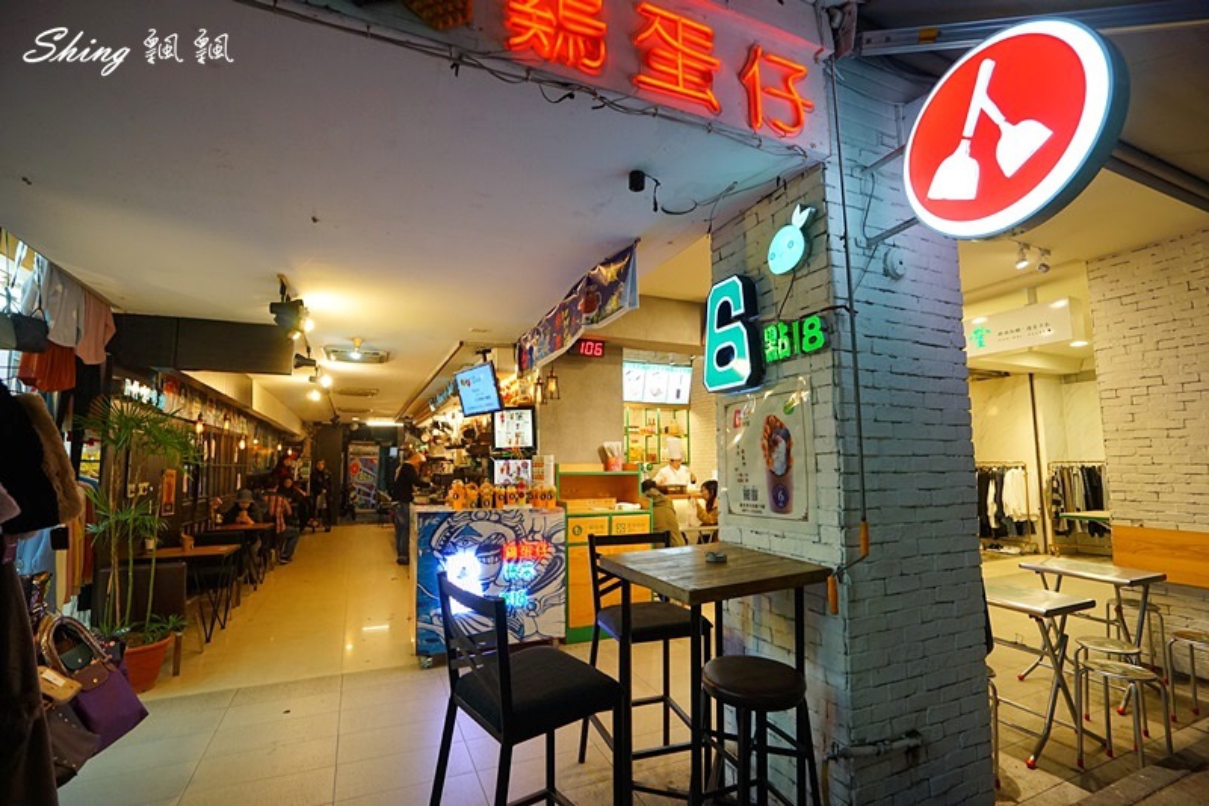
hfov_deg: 96.7
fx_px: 537
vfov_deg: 73.7
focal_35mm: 16
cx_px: 604
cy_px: 403
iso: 1250
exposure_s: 1/50
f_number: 5.6
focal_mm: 16
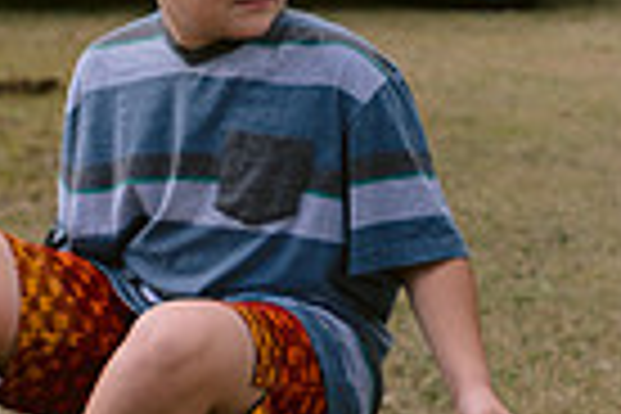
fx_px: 2536
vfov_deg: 9.3
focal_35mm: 147
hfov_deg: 13.6
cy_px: 106
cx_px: 711
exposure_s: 1/2500
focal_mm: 35
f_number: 2.8
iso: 200
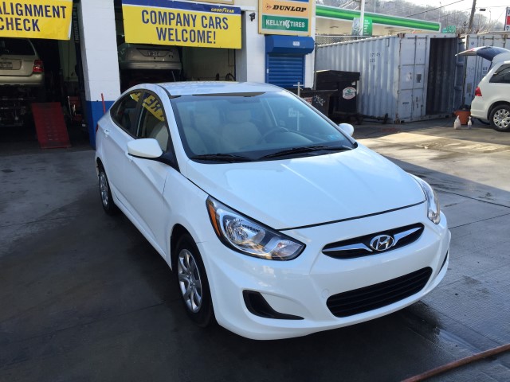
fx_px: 427
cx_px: 255
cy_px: 191
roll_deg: -0.8
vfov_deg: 48.2
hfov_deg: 61.7
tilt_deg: -14.0
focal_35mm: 29
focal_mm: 4.15
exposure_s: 1/732
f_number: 2.2
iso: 32
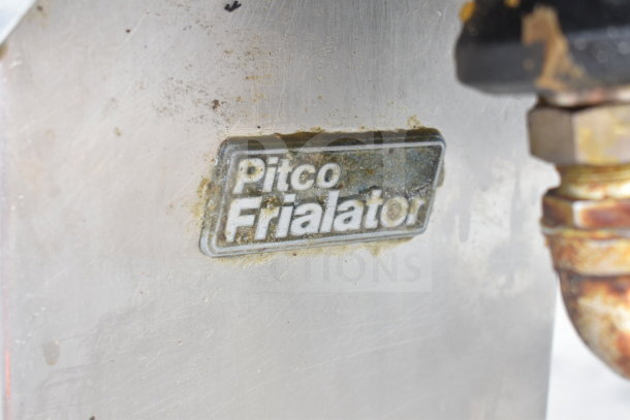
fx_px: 1050
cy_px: 210
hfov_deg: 33.4
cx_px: 315
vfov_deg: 22.6
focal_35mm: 60
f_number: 5
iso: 200
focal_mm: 40
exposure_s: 1/100
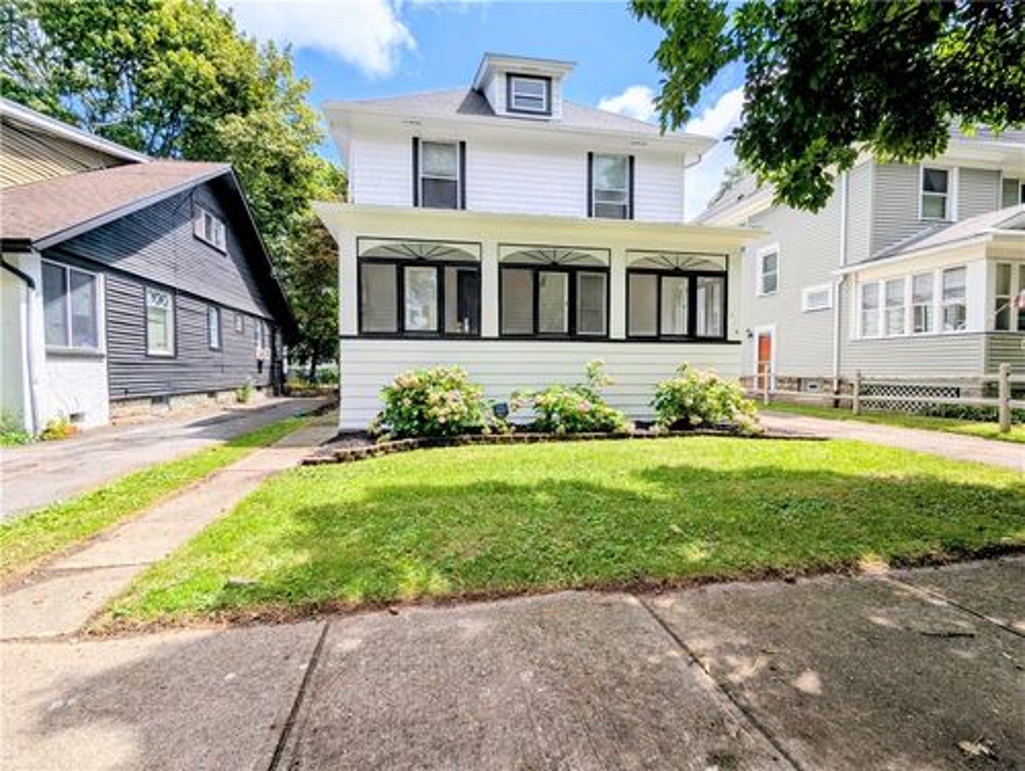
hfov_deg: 94.4
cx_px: 512
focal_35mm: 16
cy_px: 386
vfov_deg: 78.2
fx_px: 474
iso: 45
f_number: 2.2
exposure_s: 1/1754
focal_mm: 2.35
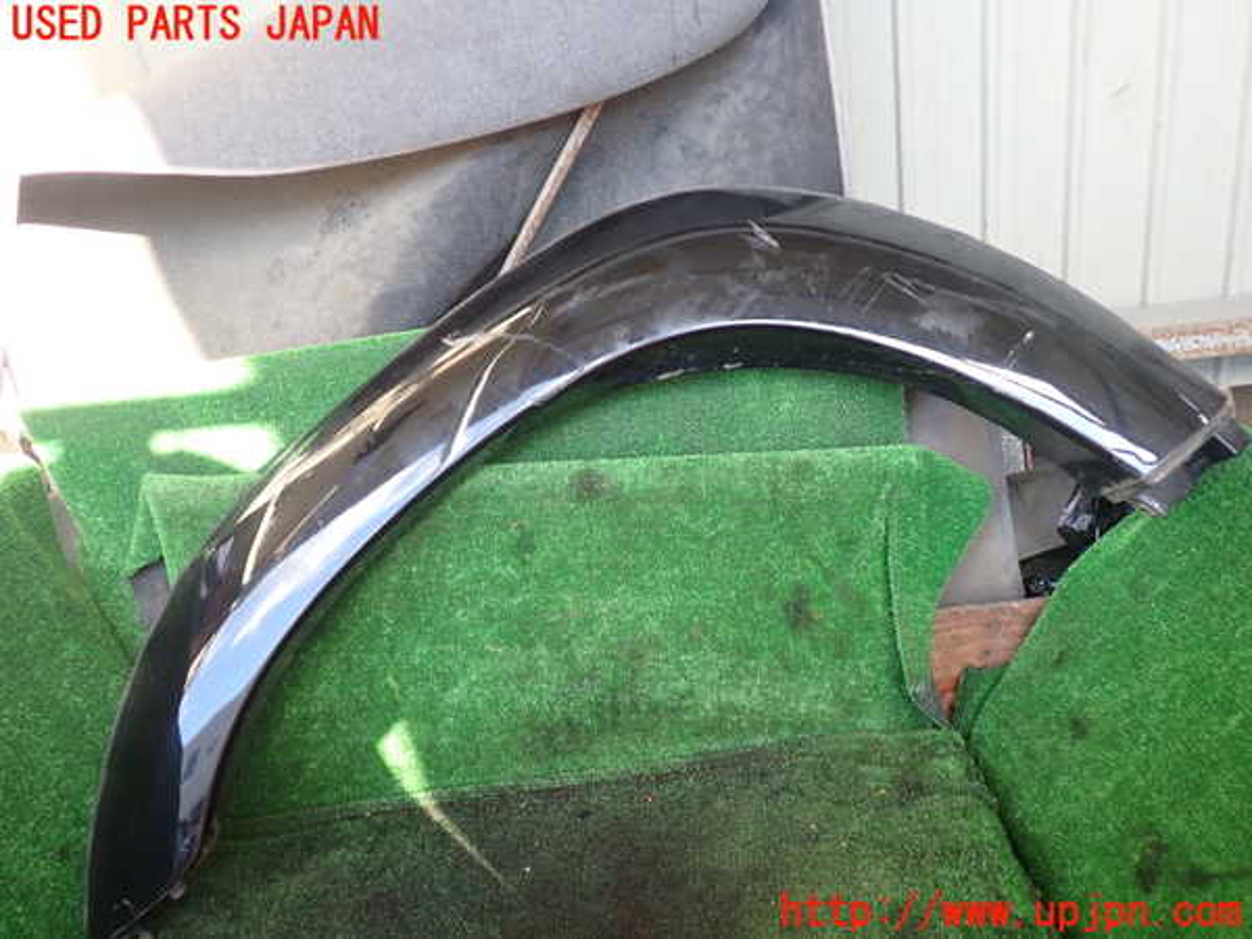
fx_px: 1085
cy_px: 470
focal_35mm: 30
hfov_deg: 60.0
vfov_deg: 46.8
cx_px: 626
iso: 125
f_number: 2.3
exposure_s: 1/60
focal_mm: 5.4
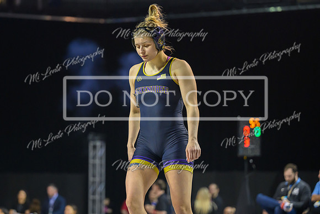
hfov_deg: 15.5
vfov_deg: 10.4
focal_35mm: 132
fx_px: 1173
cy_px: 113
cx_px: 128
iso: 4000
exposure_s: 1/800
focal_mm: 110
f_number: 2.8
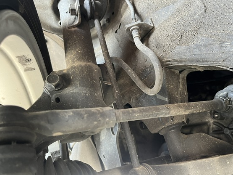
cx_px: 122
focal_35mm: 30
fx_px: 202
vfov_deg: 46.7
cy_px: 95
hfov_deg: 59.9
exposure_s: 1/60
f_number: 1.6
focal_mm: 5.1
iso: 250
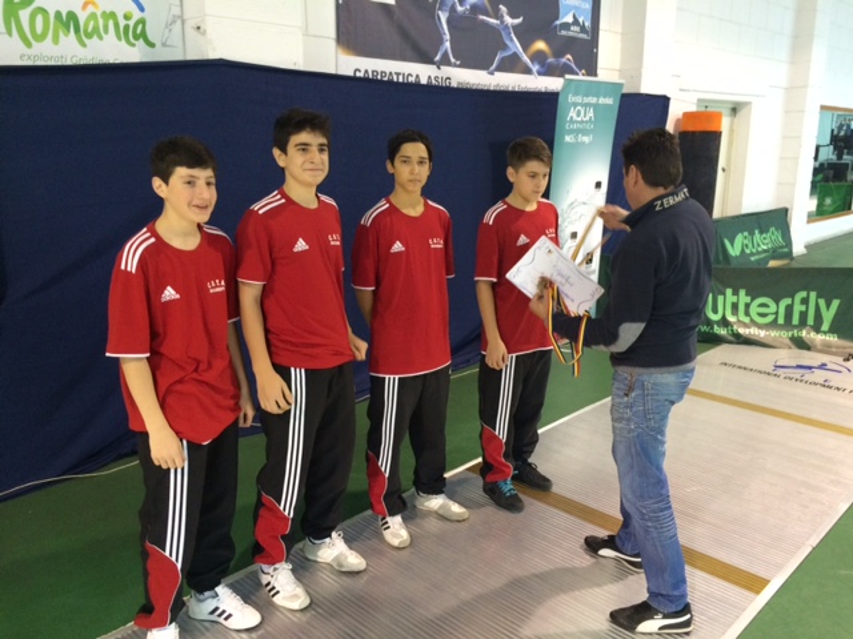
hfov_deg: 61.7
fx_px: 715
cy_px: 320
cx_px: 426
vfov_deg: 48.2
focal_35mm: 29
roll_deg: +0.0
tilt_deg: -14.8
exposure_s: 1/30
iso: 160
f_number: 2.2
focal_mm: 4.15
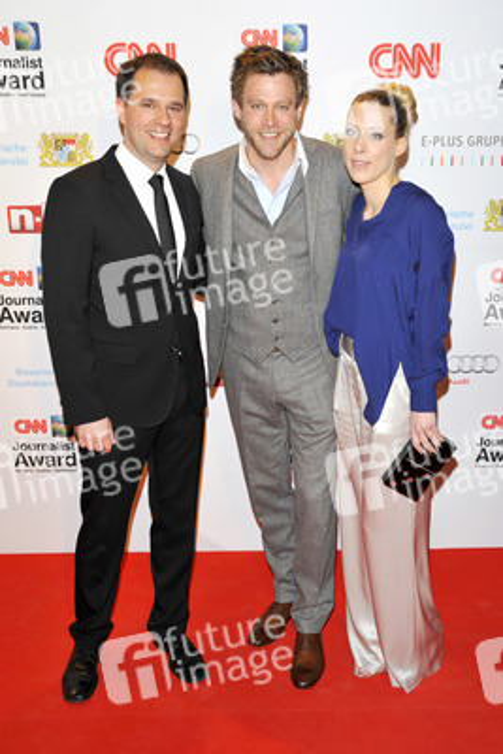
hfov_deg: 37.9
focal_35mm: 35
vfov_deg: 54.4
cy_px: 377
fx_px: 733
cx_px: 252
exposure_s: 1/250
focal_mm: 35
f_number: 6.3
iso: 800
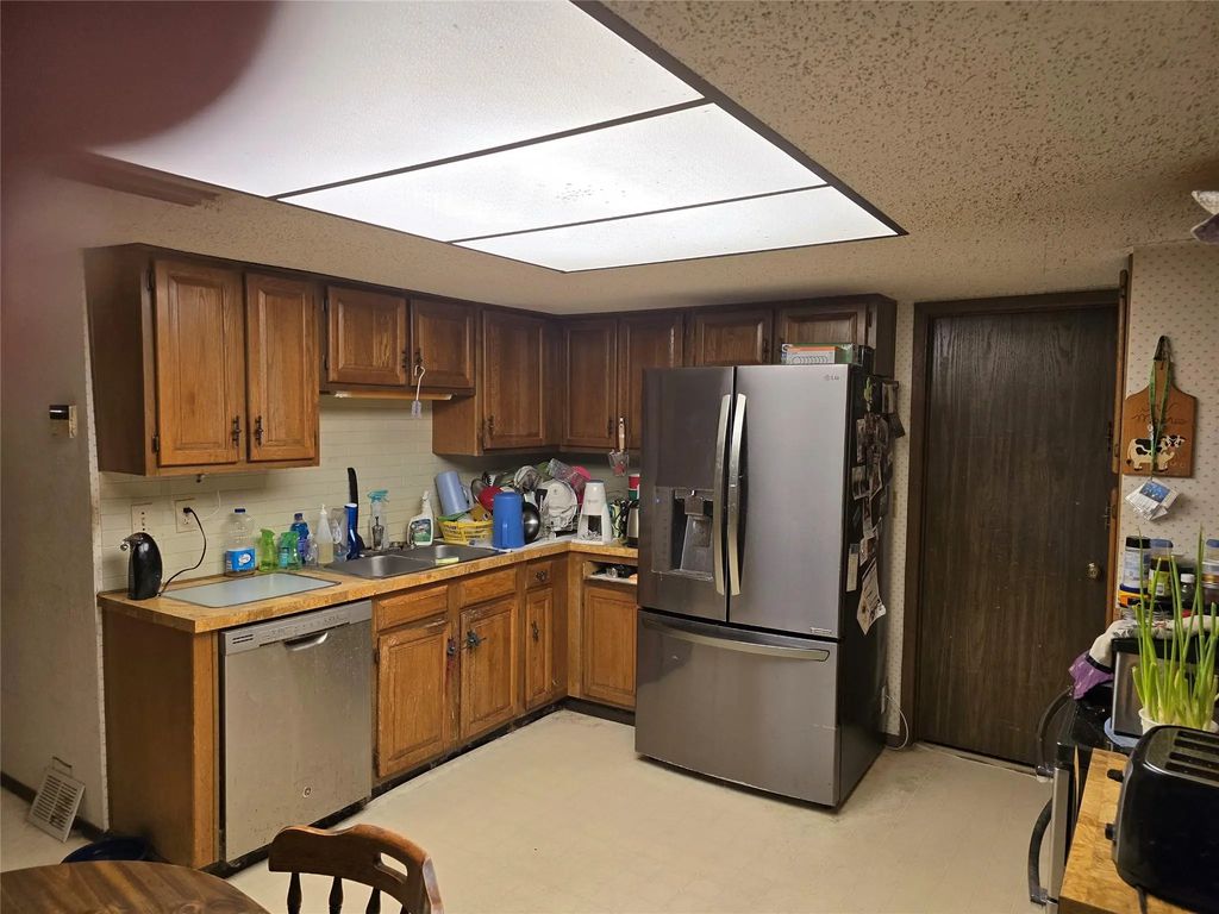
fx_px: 810
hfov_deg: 73.9
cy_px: 457
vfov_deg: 58.9
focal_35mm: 23
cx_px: 610
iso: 250
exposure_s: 1/120
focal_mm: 6.3
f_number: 1.7
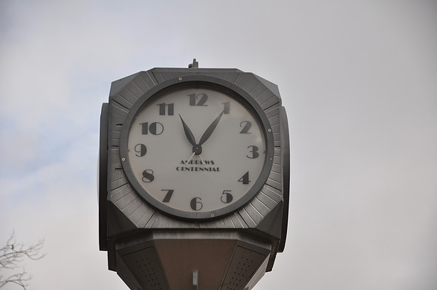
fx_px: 1564
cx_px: 218
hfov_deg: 15.9
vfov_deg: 10.6
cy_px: 145
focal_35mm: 129
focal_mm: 86
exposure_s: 1/500
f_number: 5.6
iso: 250
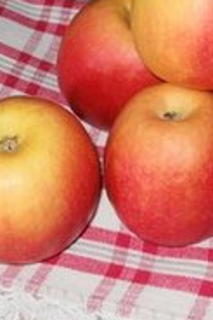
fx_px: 720
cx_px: 144
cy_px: 163
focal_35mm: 81
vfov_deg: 25.1
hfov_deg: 16.8
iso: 400
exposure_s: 1/30
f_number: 3.5
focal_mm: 6.3
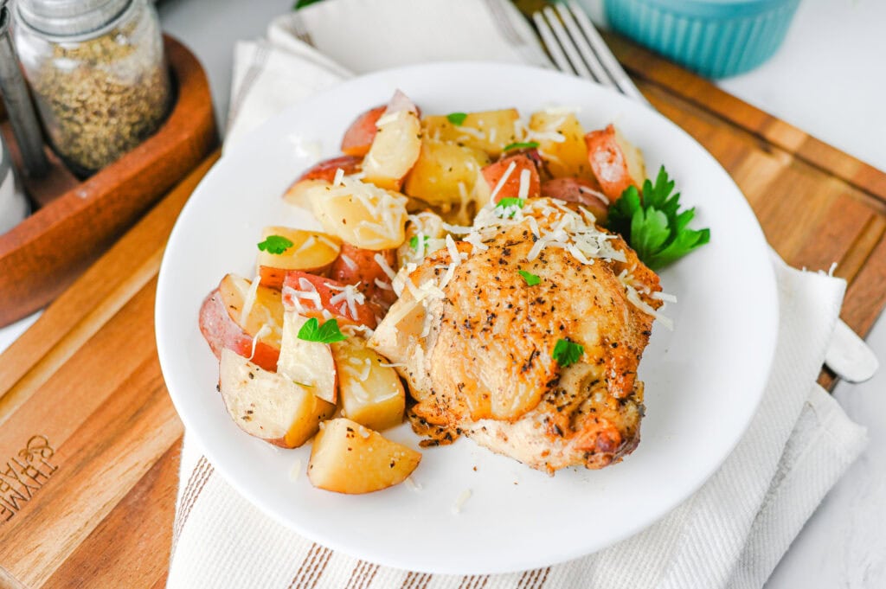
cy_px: 294
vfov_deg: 26.9
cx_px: 443
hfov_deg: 39.6
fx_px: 1230
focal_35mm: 50
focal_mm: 50
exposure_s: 1/125
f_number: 4
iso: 280
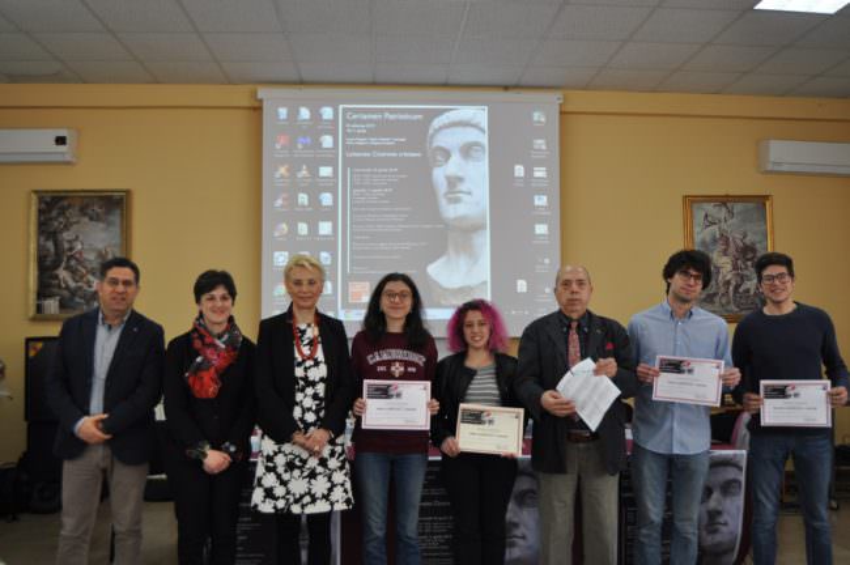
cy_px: 282
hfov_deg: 57.3
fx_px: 778
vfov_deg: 39.9
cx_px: 425
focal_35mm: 33
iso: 500
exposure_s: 1/100
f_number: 3.5
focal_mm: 22
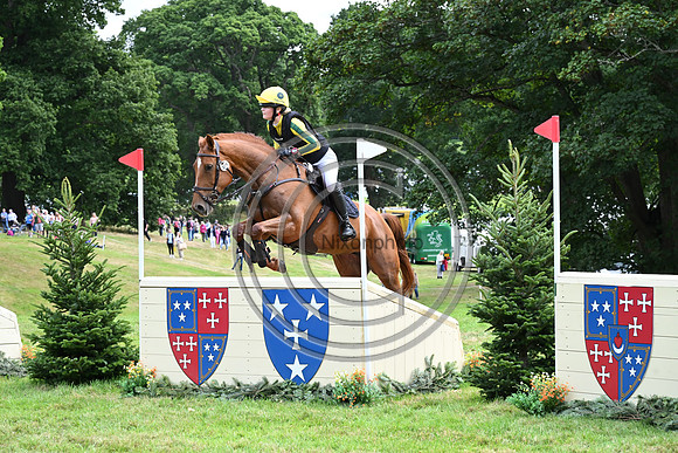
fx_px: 1978
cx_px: 339
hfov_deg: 19.5
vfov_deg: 13.0
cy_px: 226
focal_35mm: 105
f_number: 9
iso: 2800
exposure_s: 1/1250
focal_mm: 105
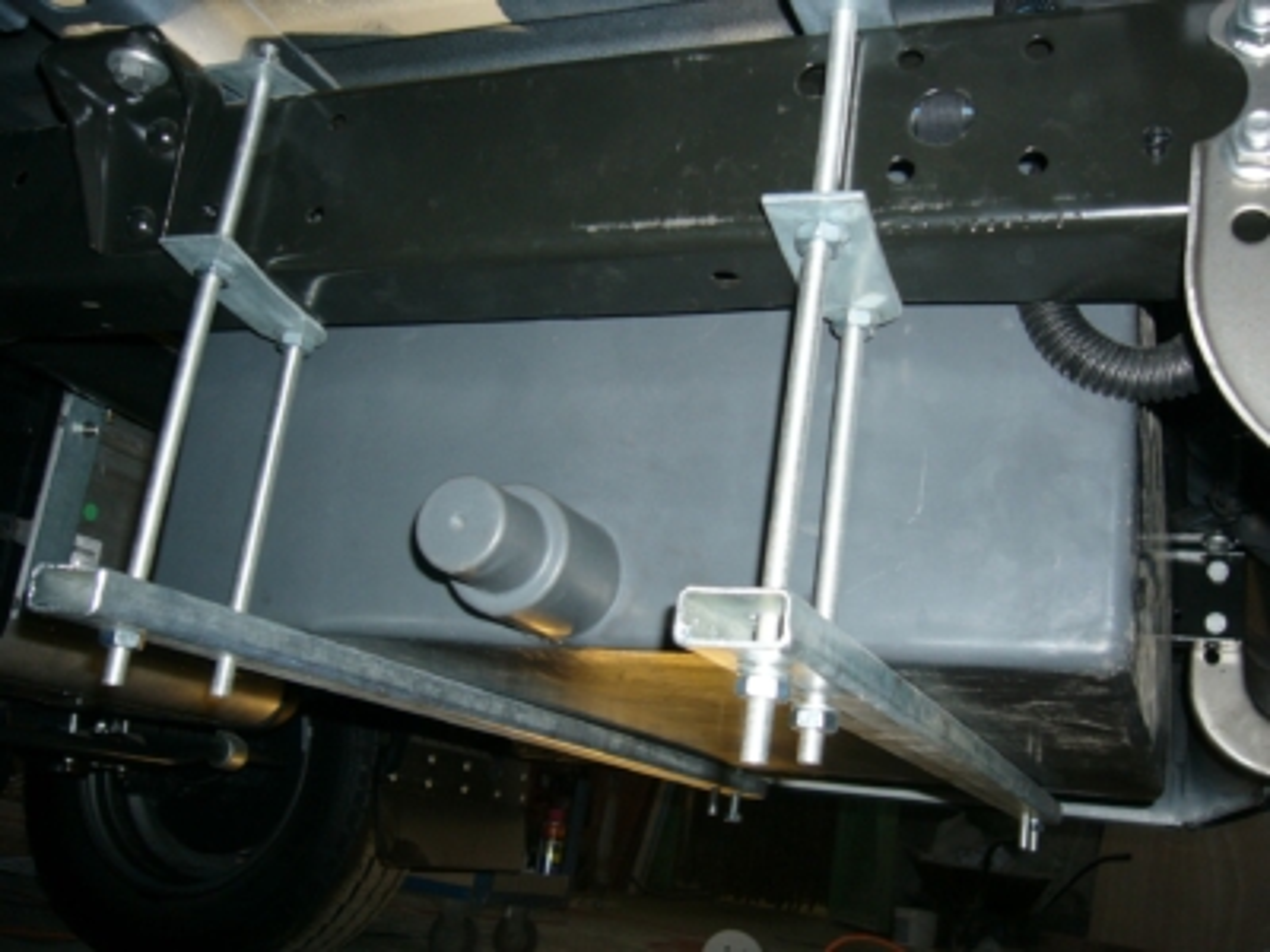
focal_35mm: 35
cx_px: 635
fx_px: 1284
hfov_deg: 52.6
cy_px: 476
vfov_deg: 40.7
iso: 100
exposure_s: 1/60
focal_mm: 5.8
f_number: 2.8
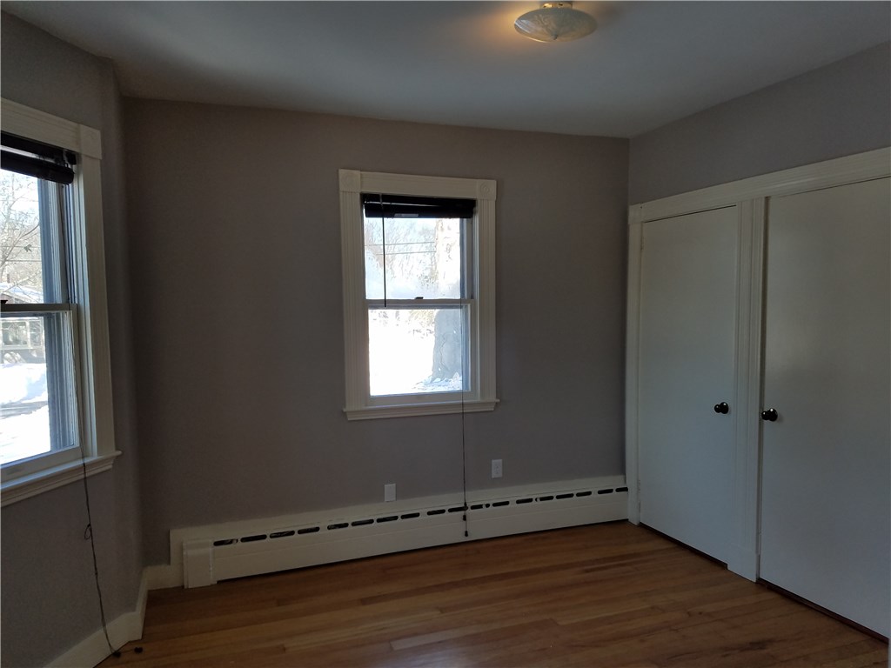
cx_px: 446
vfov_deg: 53.1
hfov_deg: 67.3
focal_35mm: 26
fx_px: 669
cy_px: 334
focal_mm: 4.2
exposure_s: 1/399
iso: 50
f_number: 1.7
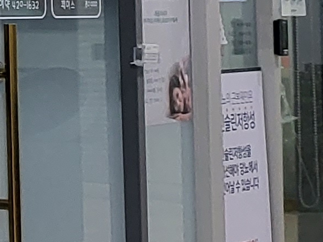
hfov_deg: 9.5
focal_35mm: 165
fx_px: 1539
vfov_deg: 8.8
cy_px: -77
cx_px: -640
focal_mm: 5
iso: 200
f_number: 1.8
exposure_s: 1/40
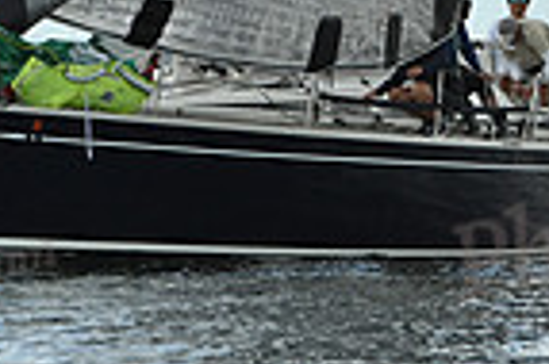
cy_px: 56
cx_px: 257
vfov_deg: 1.7
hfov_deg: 2.5
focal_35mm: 814
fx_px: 12399
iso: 250
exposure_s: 1/800
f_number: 7.1
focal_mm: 200
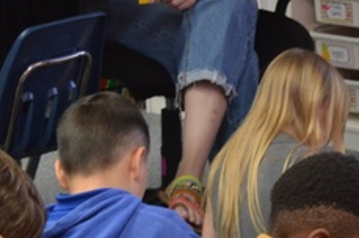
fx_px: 2091
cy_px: 72
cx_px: 414
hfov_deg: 9.7
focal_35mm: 210
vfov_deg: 6.5
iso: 1400
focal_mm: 40
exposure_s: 1/60
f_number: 4.8
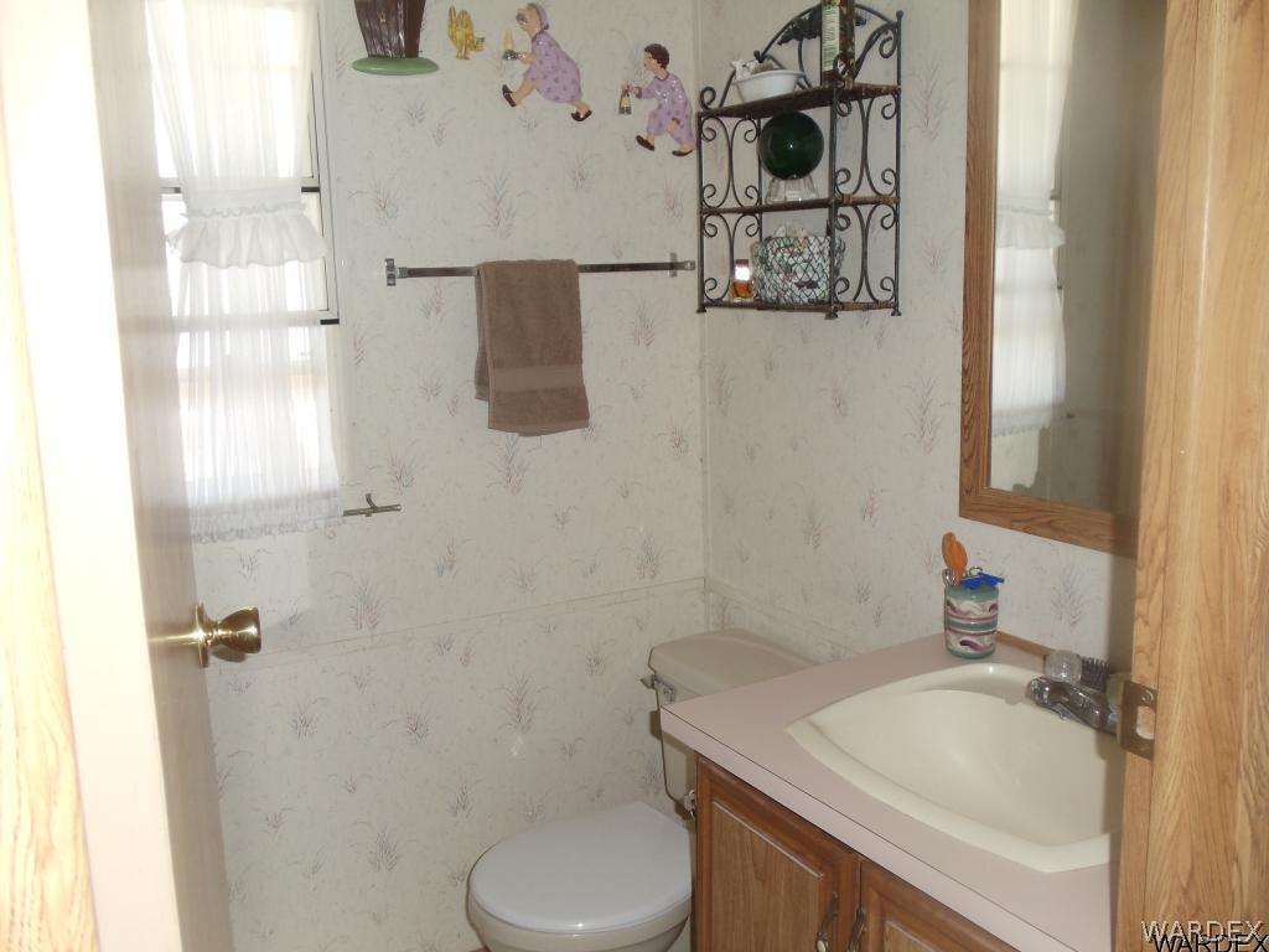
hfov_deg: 42.9
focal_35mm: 44
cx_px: 634
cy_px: 476
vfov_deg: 32.9
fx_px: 1613
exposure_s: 1/30
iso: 100
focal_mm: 6
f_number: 3.5
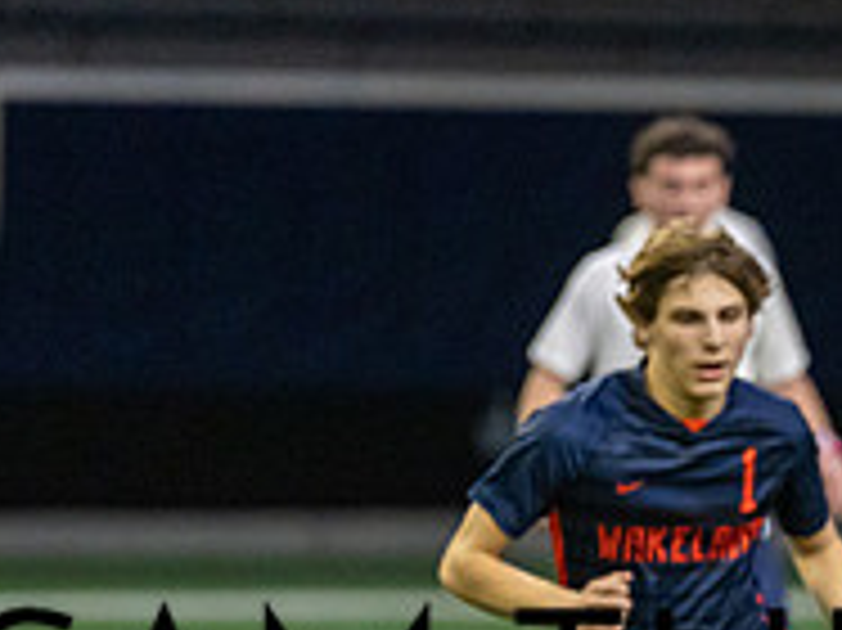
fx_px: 17599
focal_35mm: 724
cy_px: 761
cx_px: 1108
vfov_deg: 2.1
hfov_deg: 2.7
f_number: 2.8
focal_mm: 200
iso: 5000
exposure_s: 1/1250
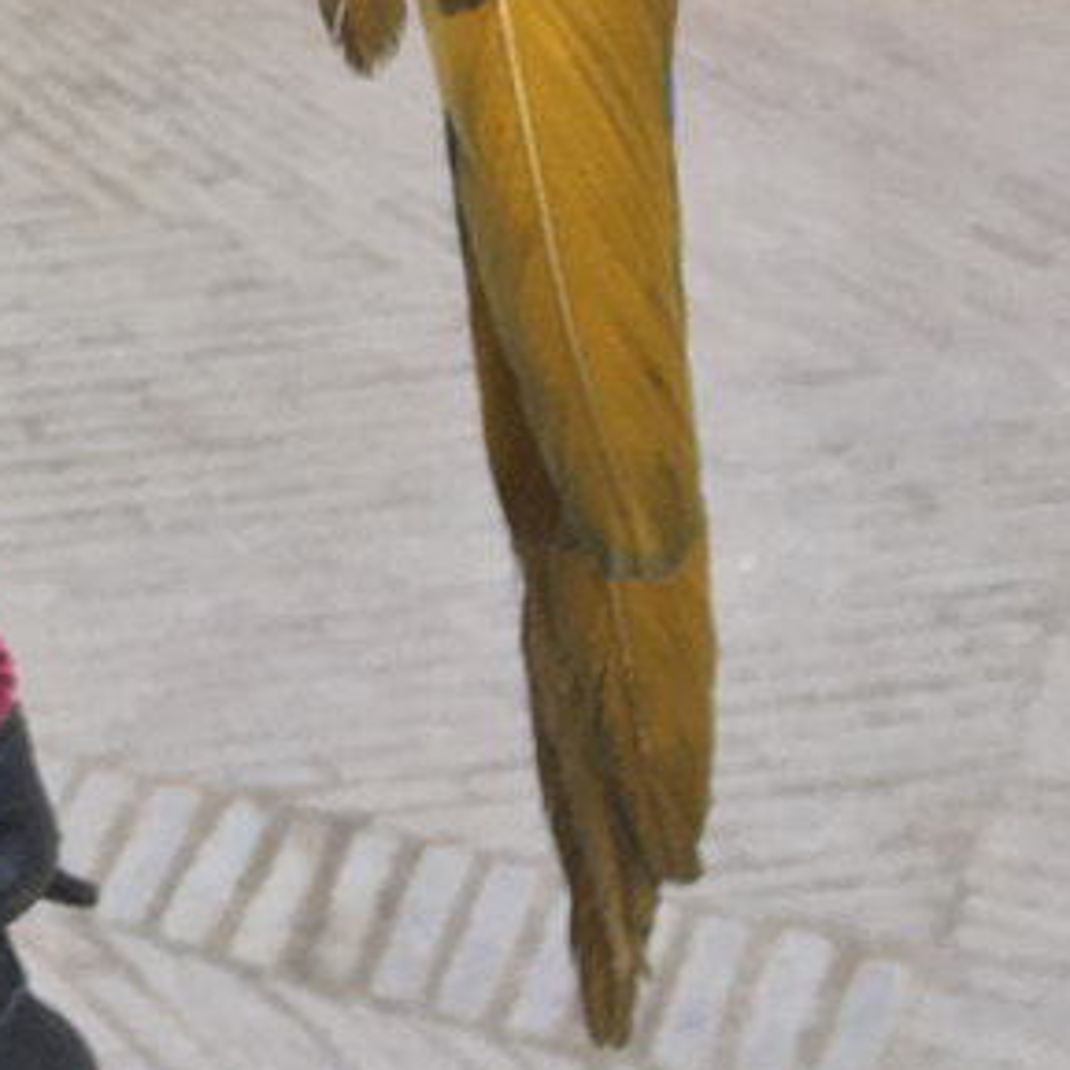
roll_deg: +0.6
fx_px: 4966
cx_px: -966
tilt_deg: -9.0
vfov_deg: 11.7
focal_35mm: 142
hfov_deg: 11.3
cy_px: -566
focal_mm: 4.15
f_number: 2.2
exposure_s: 1/109
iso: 25
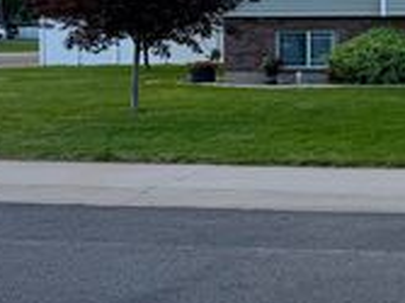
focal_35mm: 72
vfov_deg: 19.9
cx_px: 589
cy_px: 18
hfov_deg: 22.6
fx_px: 842
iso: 80
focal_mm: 6.76
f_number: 1.78
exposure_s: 1/1522
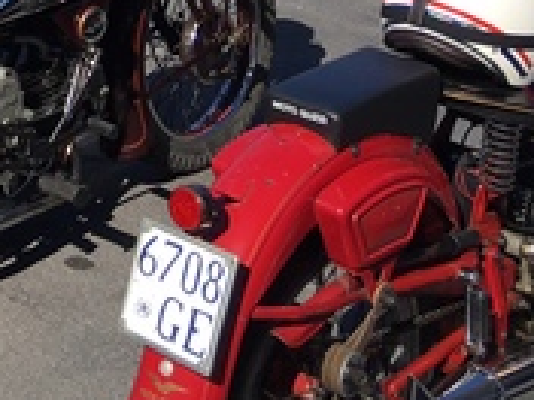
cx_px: -170
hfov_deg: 18.4
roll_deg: +0.1
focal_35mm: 99
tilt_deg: -9.2
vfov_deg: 13.8
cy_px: -236
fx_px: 1527
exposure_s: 1/1603
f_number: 2.2
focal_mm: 4.15
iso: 25
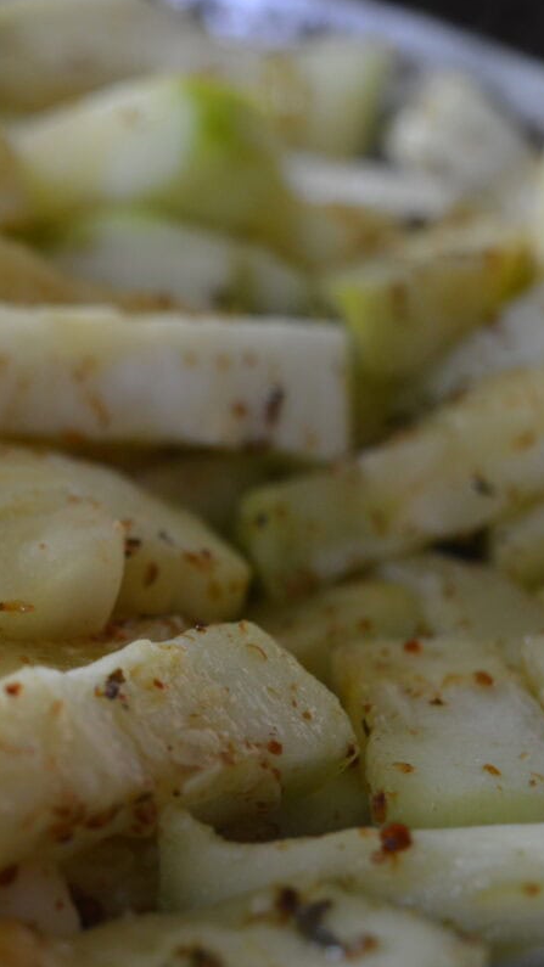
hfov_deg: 12.4
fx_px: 2437
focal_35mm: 95
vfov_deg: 22.5
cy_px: 483
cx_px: -151
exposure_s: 1/40
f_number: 5
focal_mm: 40
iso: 800
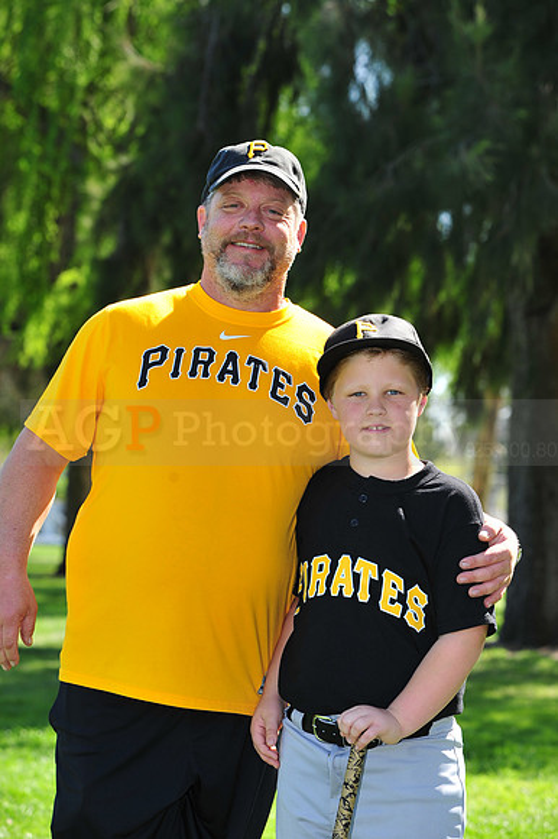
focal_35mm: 105
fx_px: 2444
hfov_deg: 13.0
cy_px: 420
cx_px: 279
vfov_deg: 19.5
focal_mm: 105
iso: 200
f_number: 7.1
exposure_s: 1/250
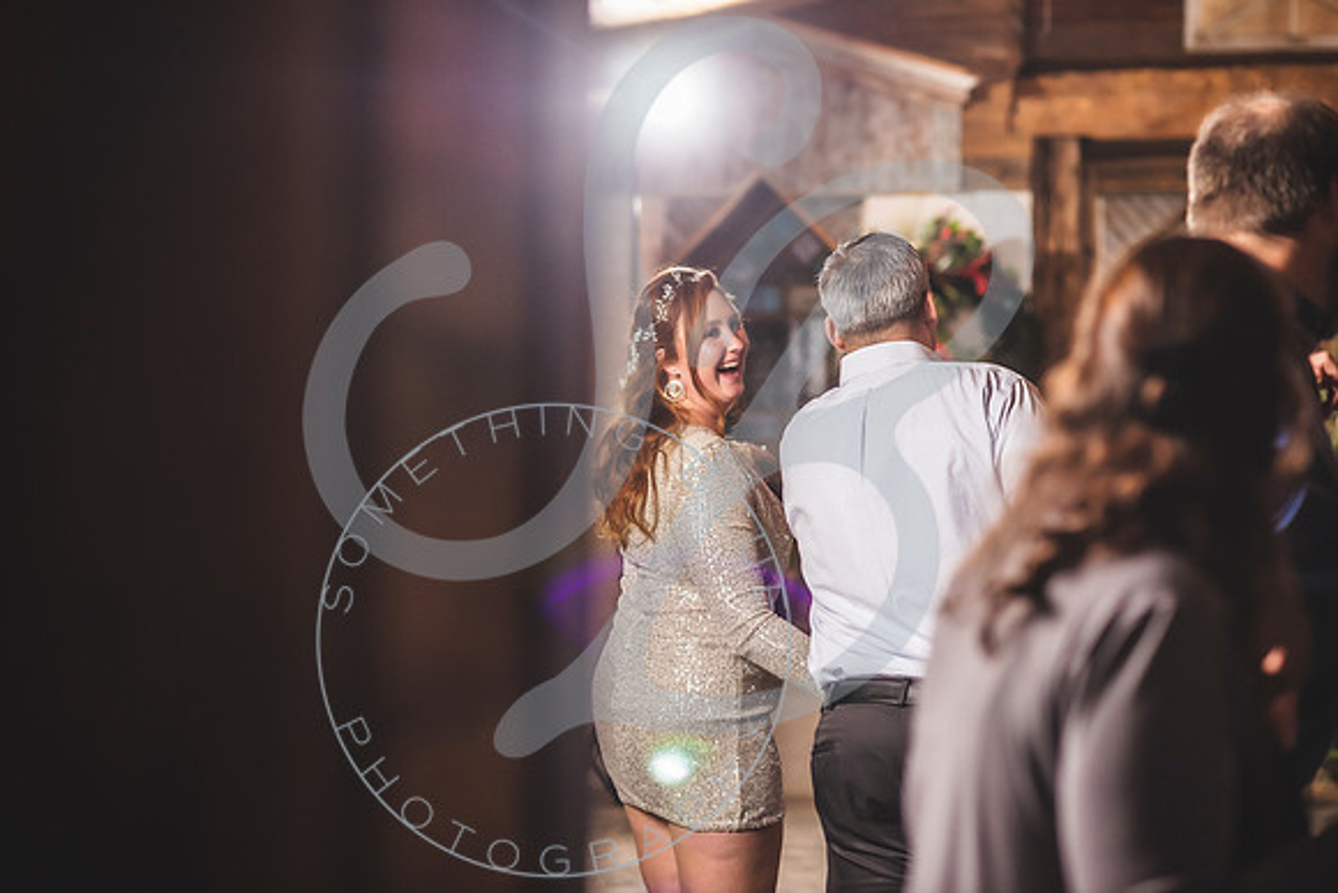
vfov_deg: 16.1
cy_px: 446
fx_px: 3160
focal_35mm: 85
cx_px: 669
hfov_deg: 23.9
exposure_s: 1/200
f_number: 2.8
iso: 800
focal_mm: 85
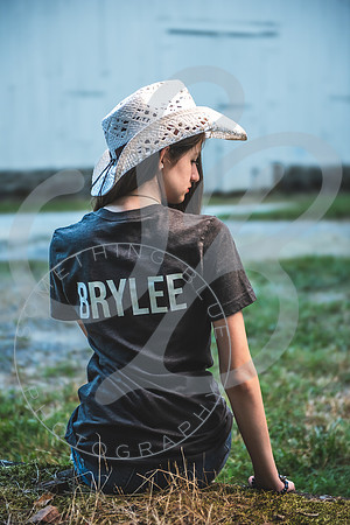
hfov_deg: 19.5
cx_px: 175
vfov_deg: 28.8
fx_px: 1021
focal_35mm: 70
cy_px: 262
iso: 500
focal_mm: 70
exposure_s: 1/500
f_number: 2.8
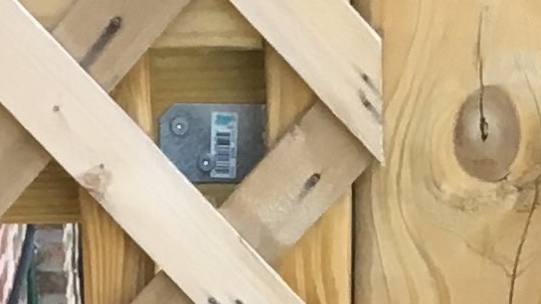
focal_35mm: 234
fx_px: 3357
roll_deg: +2.5
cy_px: 1462
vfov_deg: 4.5
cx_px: 194
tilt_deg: -36.2
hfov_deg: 9.2
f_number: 2.2
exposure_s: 1/40
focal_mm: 4.15
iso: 32
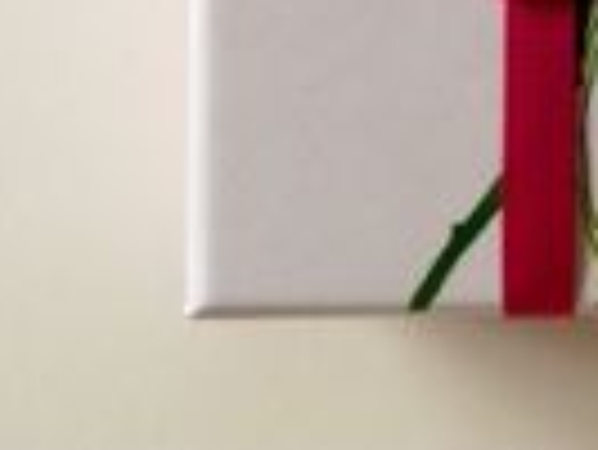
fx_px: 1712
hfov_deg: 18.3
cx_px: 796
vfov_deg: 14.1
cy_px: -214
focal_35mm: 99
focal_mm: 3.3
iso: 80
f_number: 2.4
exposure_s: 1/25
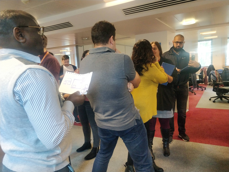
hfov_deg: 71.6
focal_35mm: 24
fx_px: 159
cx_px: 114
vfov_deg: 56.8
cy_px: 86
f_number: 1.7
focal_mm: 4.1
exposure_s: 1/50
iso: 800
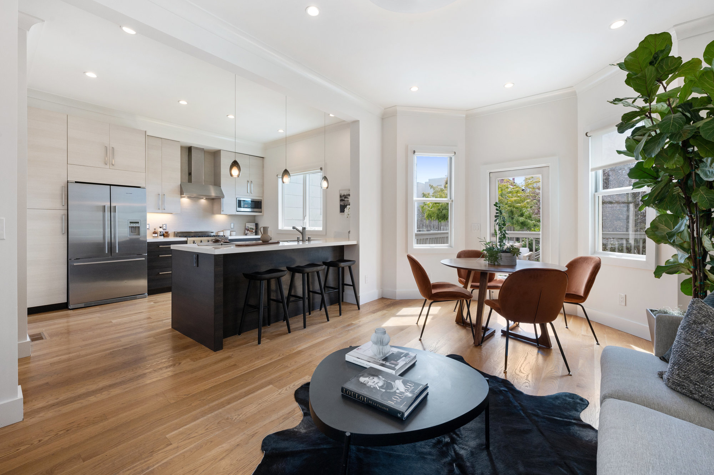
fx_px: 297
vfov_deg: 77.3
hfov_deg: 100.4
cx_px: 357
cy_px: 238
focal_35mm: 15
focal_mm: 15
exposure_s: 1/30
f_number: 11
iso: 400
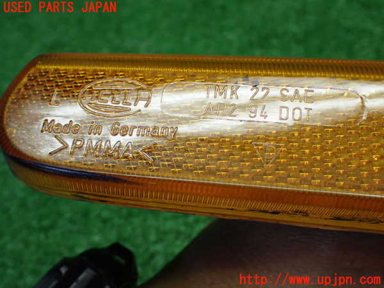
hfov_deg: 38.2
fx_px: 555
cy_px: 144
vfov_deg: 29.1
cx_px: 192
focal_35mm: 50
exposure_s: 1/200
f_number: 3.2
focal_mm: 9.01
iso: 800
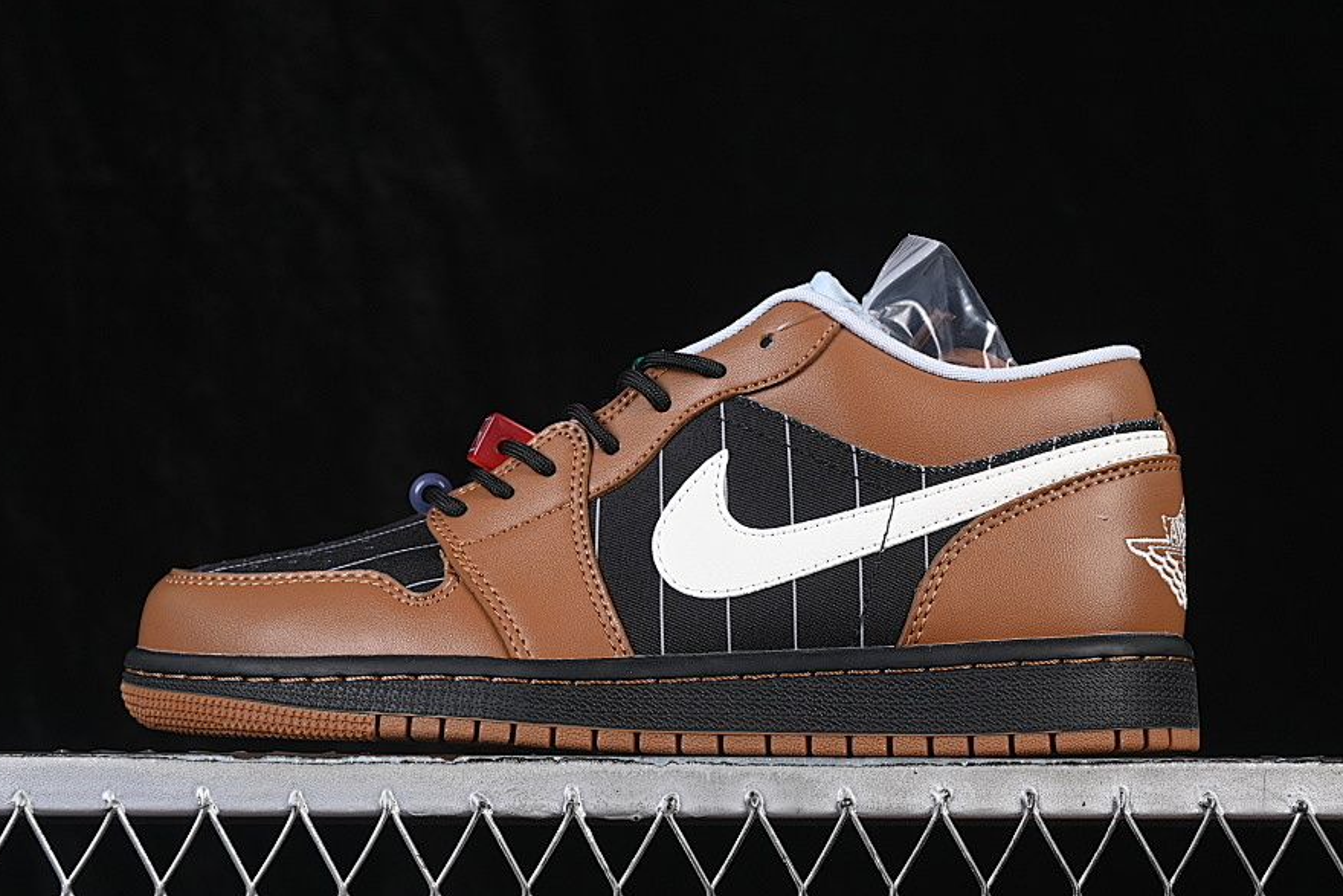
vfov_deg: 14.9
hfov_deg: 22.1
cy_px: 412
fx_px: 3432
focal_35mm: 92
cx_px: 679
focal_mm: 50
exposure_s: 1/80
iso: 160
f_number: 7.1
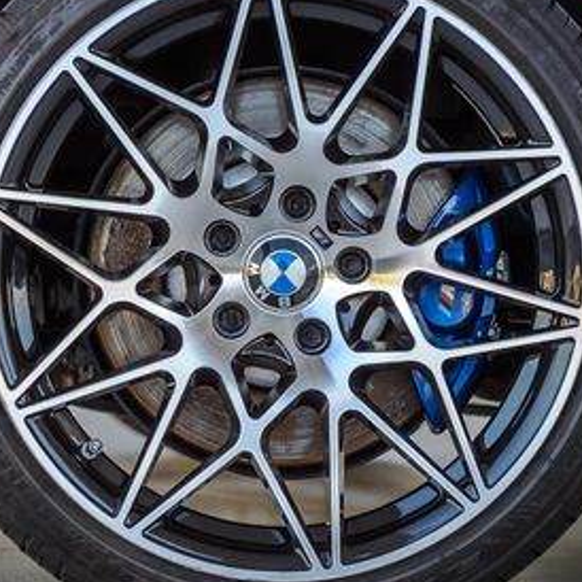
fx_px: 3367
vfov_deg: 9.9
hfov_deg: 9.9
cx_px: 242
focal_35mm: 177
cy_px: 271
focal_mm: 70
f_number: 4
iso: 400
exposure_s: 1/640
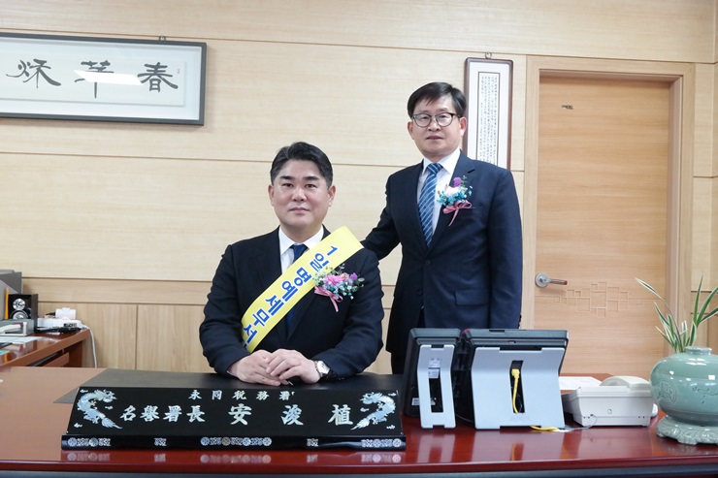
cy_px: 239
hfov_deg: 48.5
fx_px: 798
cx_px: 359
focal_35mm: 40
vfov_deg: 33.4
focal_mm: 26
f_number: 8
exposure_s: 1/40
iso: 3200
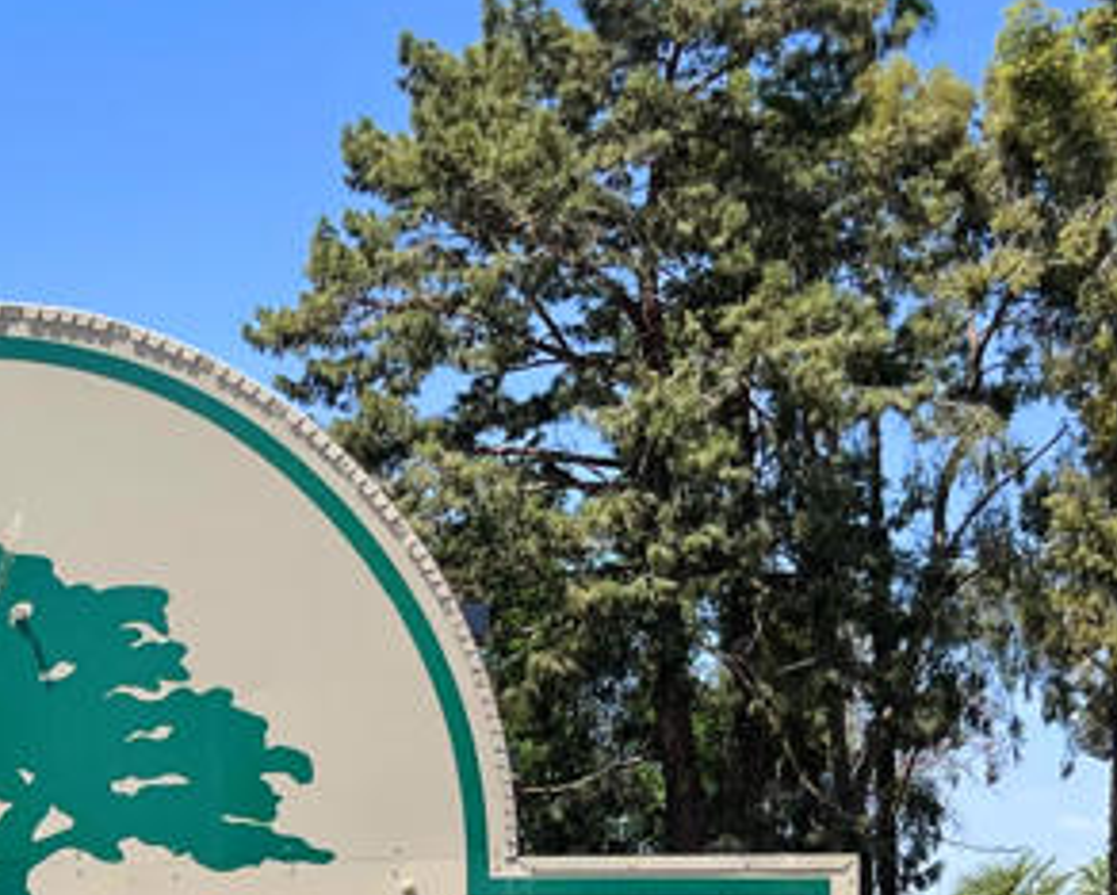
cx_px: -230
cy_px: 1232
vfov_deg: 16.2
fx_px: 2944
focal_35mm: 89
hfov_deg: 20.1
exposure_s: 1/3448
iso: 32
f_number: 1.6
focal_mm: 5.1
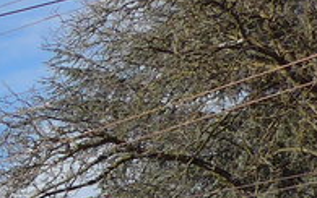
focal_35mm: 189
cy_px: 394
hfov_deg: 9.1
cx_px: -603
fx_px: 1633
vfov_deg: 6.7
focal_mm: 6
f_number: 2.8
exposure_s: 1/1000
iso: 80
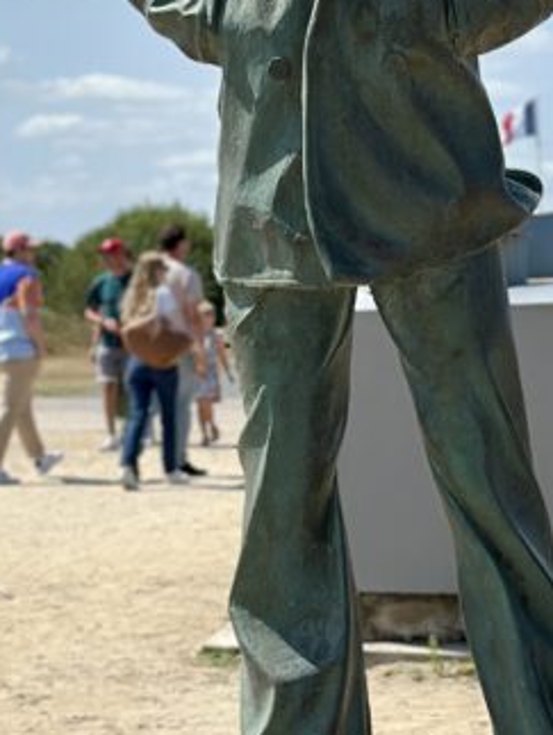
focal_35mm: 152
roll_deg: -0.2
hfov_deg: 9.7
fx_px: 3231
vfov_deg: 13.0
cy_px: 275
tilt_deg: +1.4
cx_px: 485
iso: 100
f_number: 1.78
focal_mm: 6.86
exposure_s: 1/9804
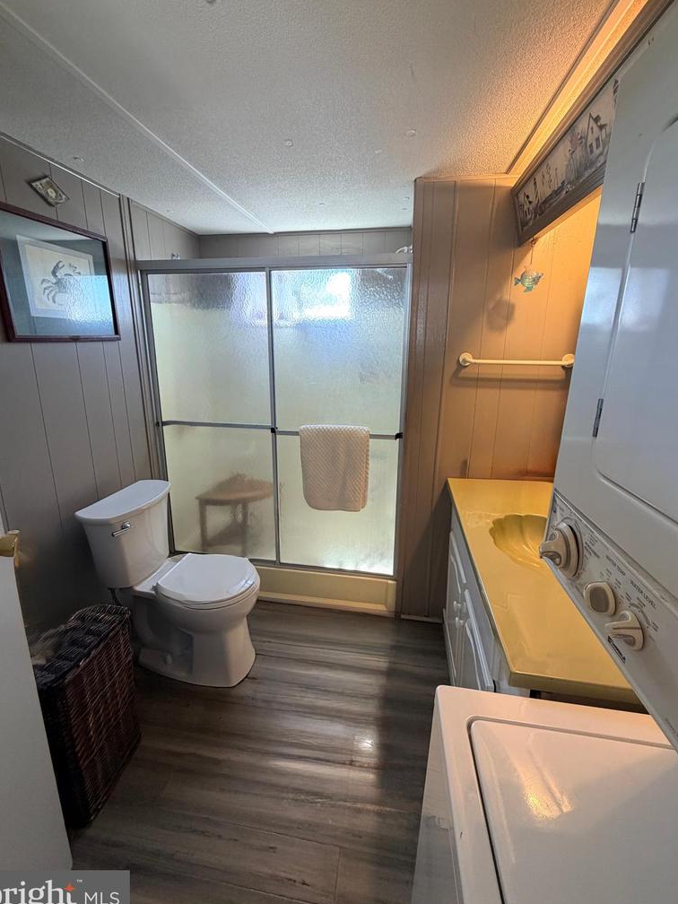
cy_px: 438
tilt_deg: -13.5
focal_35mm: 15
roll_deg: -0.6
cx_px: 335
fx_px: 392
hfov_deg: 81.7
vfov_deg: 98.1
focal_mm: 2.22
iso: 200
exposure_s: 1/60
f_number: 2.2
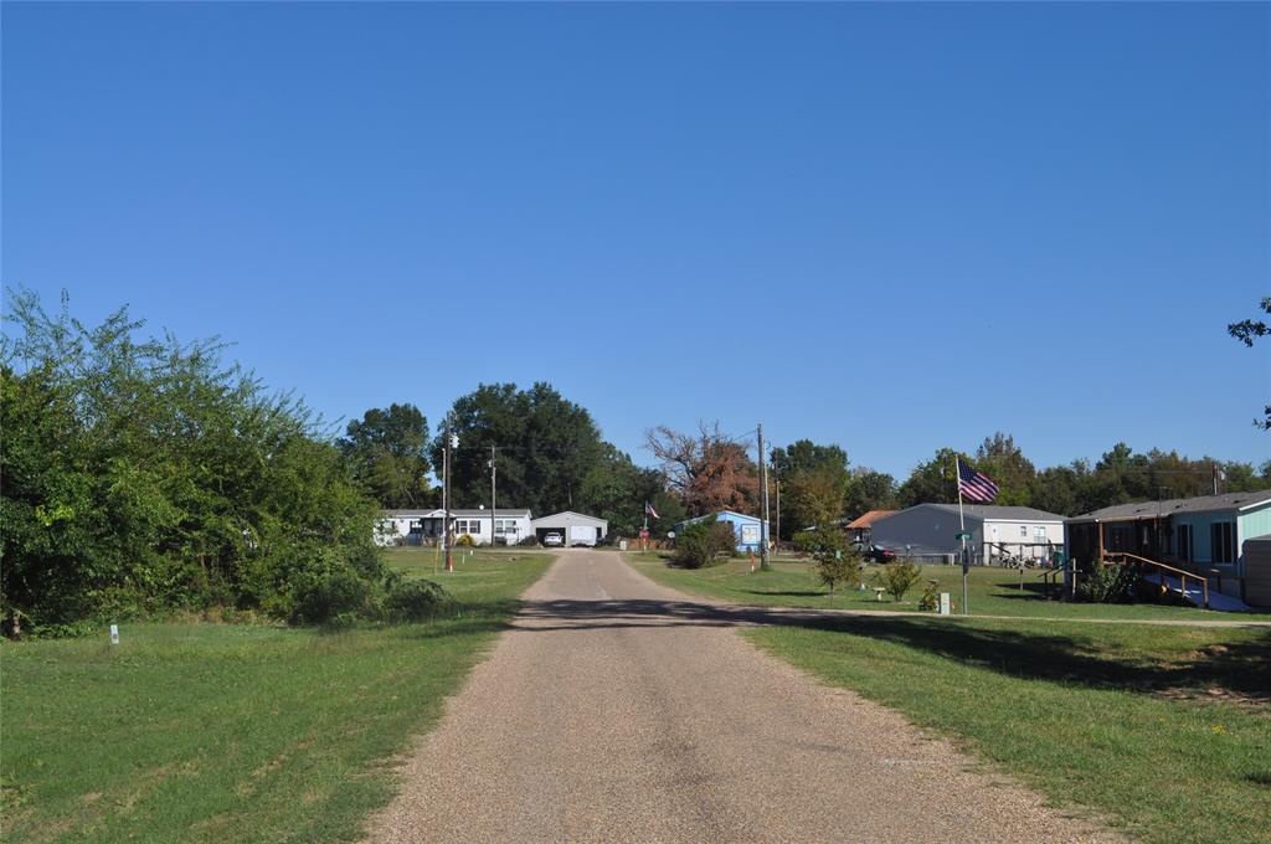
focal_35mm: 44
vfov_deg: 30.8
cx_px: 636
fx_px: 1534
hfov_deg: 45.0
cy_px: 422
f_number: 10
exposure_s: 1/500
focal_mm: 29
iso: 200
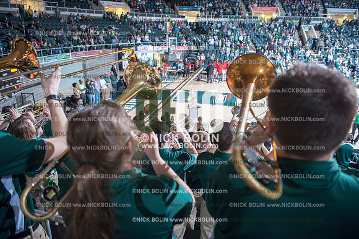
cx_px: 180
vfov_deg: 53.2
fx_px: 239
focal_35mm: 24
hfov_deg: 73.7
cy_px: 120
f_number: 2.8
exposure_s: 1/30
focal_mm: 24
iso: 2500
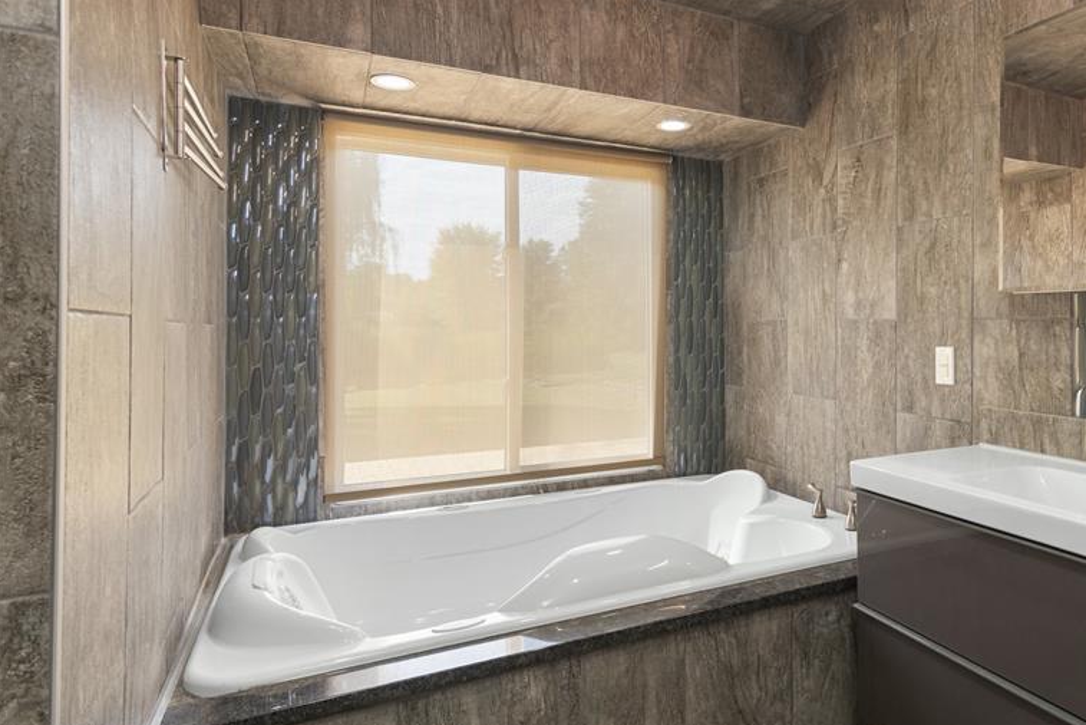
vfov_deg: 55.1
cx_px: 730
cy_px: 341
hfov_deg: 73.6
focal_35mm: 23
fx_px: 694
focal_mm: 17
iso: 320
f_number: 9
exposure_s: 1/4
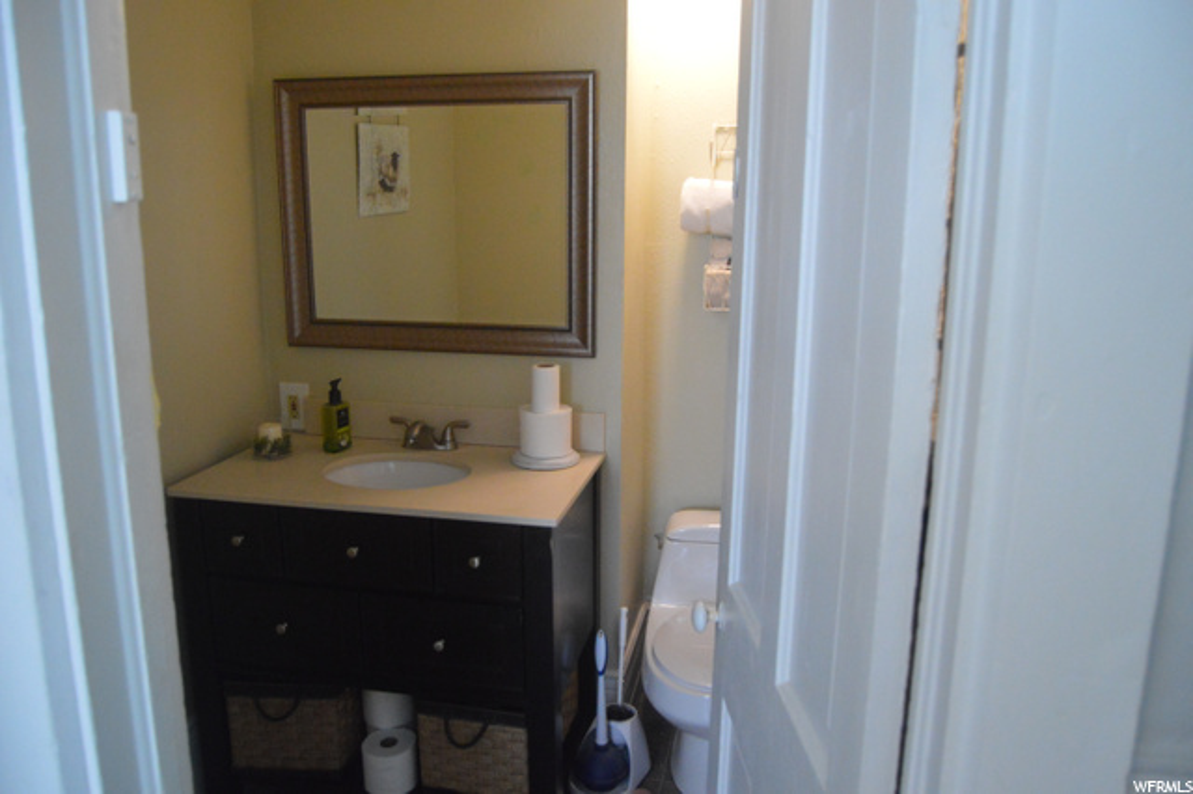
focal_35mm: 27
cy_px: 397
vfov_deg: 47.9
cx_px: 596
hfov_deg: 67.4
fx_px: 894
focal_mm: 18
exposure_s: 1/320
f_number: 3.5
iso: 3200
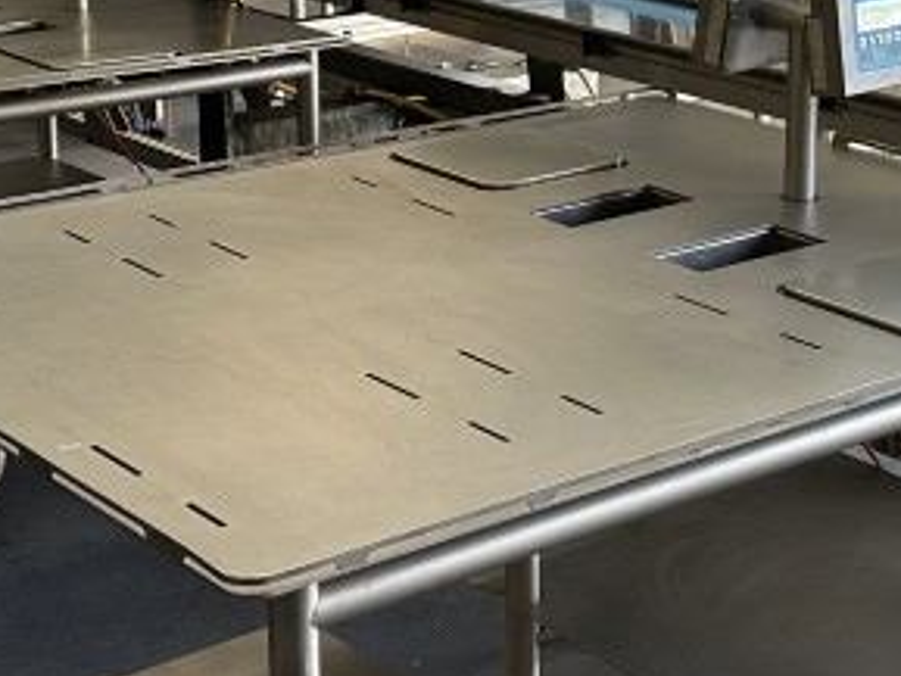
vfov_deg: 17.2
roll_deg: -0.6
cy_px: 143
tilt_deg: -14.3
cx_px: 630
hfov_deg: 22.9
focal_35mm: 85
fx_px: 2213
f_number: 1.78
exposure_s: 1/121
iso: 160
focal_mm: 6.86
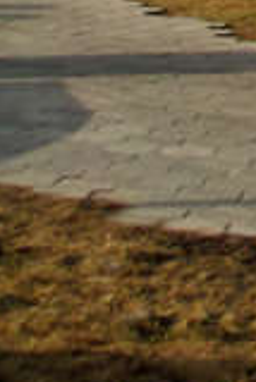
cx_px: 577
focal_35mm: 295
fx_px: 3140
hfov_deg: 4.6
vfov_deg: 6.8
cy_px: -384
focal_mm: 35
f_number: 4
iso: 100
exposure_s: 1/1000
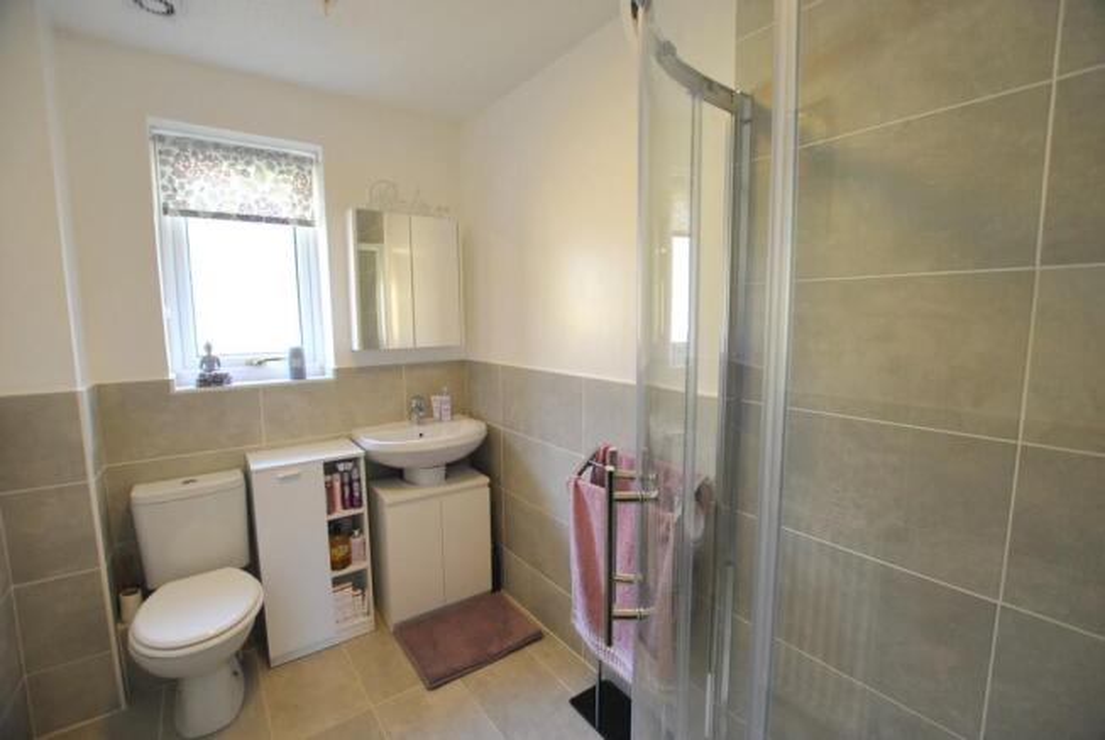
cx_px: 552
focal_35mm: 15
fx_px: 461
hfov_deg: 100.3
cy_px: 370
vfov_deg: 77.5
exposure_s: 1/30
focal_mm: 10
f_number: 3.5
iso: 400
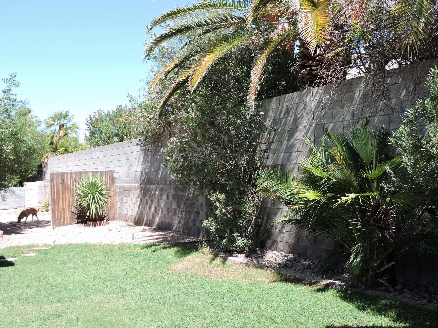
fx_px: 418
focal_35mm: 33
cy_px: 164
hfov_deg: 55.4
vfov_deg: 42.9
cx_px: 219
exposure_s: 1/320
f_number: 3.6
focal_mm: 5.9
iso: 100
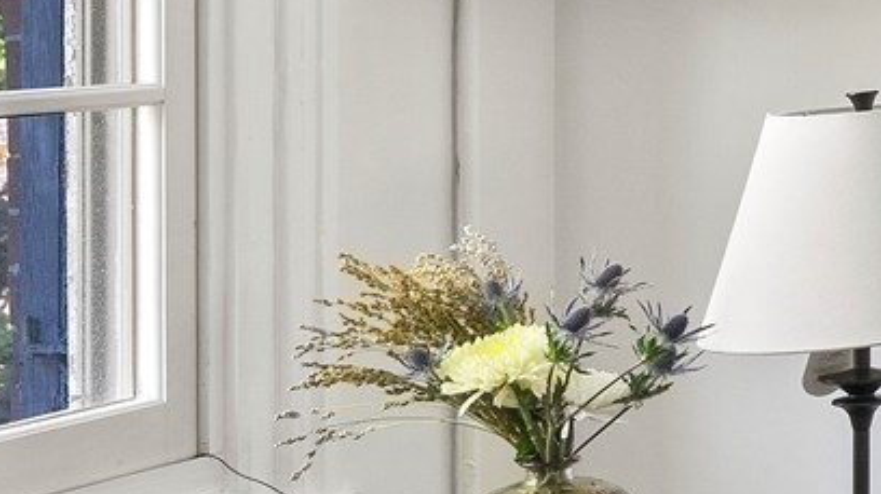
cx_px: 2183
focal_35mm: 100
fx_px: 2335
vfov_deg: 11.9
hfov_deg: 13.9
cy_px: -61
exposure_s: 1/1.25
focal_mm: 19
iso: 320
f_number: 8
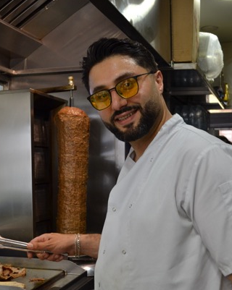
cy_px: 145
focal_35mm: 54
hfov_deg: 28.0
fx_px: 464
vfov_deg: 34.8
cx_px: 102
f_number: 4
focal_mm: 24
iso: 400
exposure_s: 1/40
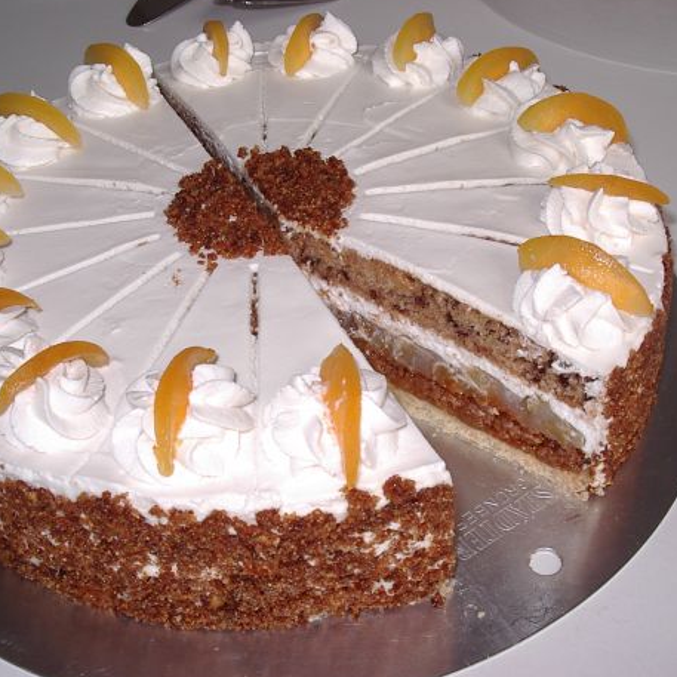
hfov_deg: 36.0
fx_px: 1040
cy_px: 333
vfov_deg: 36.1
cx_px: 304
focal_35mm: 47
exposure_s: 1/60
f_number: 4.8
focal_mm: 5.8
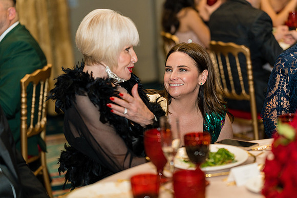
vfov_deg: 16.1
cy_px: 99
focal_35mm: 85
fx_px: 701
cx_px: 148
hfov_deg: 23.9
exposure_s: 1/200
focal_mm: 85
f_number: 2
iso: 1000
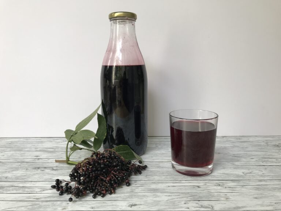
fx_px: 227
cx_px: 140
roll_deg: +1.0
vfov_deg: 49.7
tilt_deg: -11.6
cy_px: 106
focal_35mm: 28
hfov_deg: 63.4
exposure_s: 1/103
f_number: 1.8
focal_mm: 3.99
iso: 20
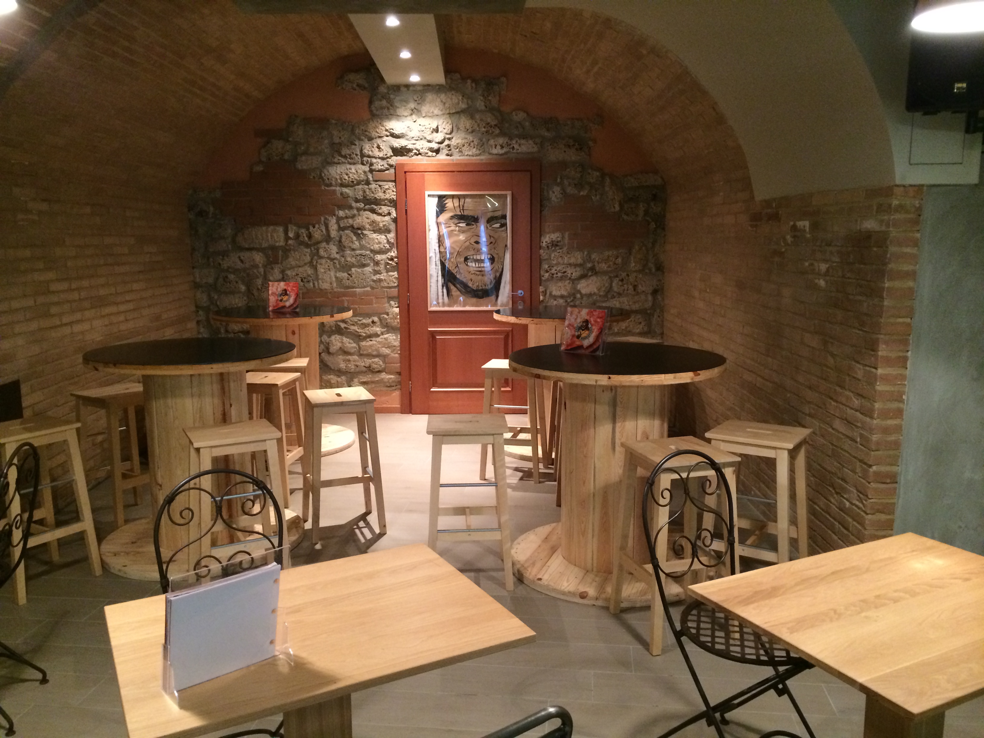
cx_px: 492
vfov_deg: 46.8
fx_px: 853
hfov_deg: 60.0
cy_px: 369
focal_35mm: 30
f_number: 2.2
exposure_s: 1/15
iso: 320
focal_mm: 4.12
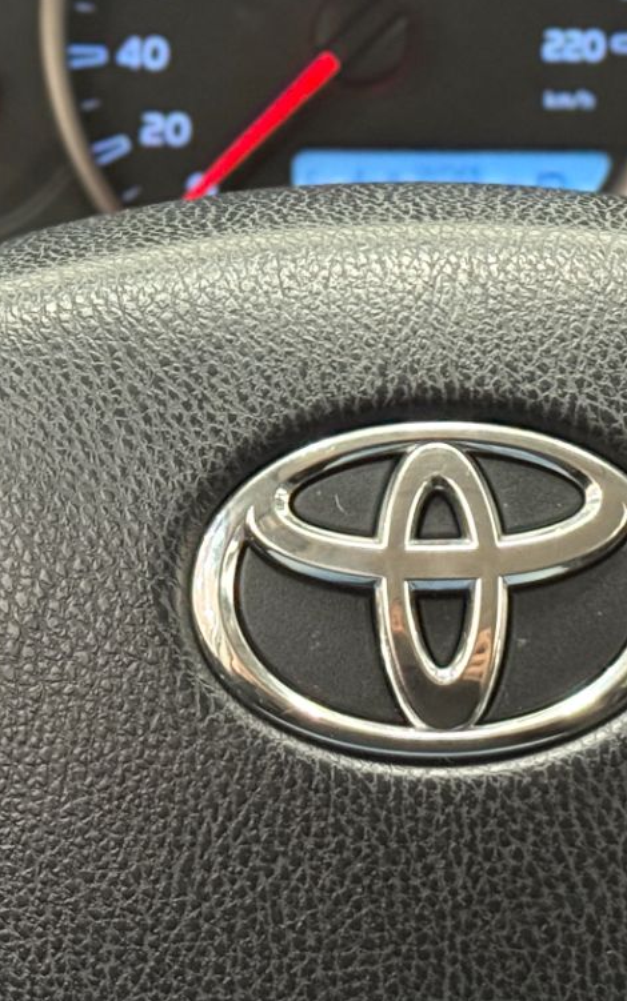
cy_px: 205
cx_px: 415
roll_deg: -2.5
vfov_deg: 16.0
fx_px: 3551
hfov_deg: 10.1
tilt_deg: -18.0
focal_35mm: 130
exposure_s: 1/30
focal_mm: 6.76
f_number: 1.78
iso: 640
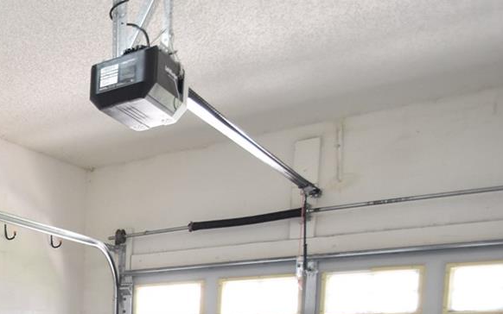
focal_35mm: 42
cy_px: 391
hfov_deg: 34.3
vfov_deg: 26.6
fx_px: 576
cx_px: -144
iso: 1100
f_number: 3.5
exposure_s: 1/60
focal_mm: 10
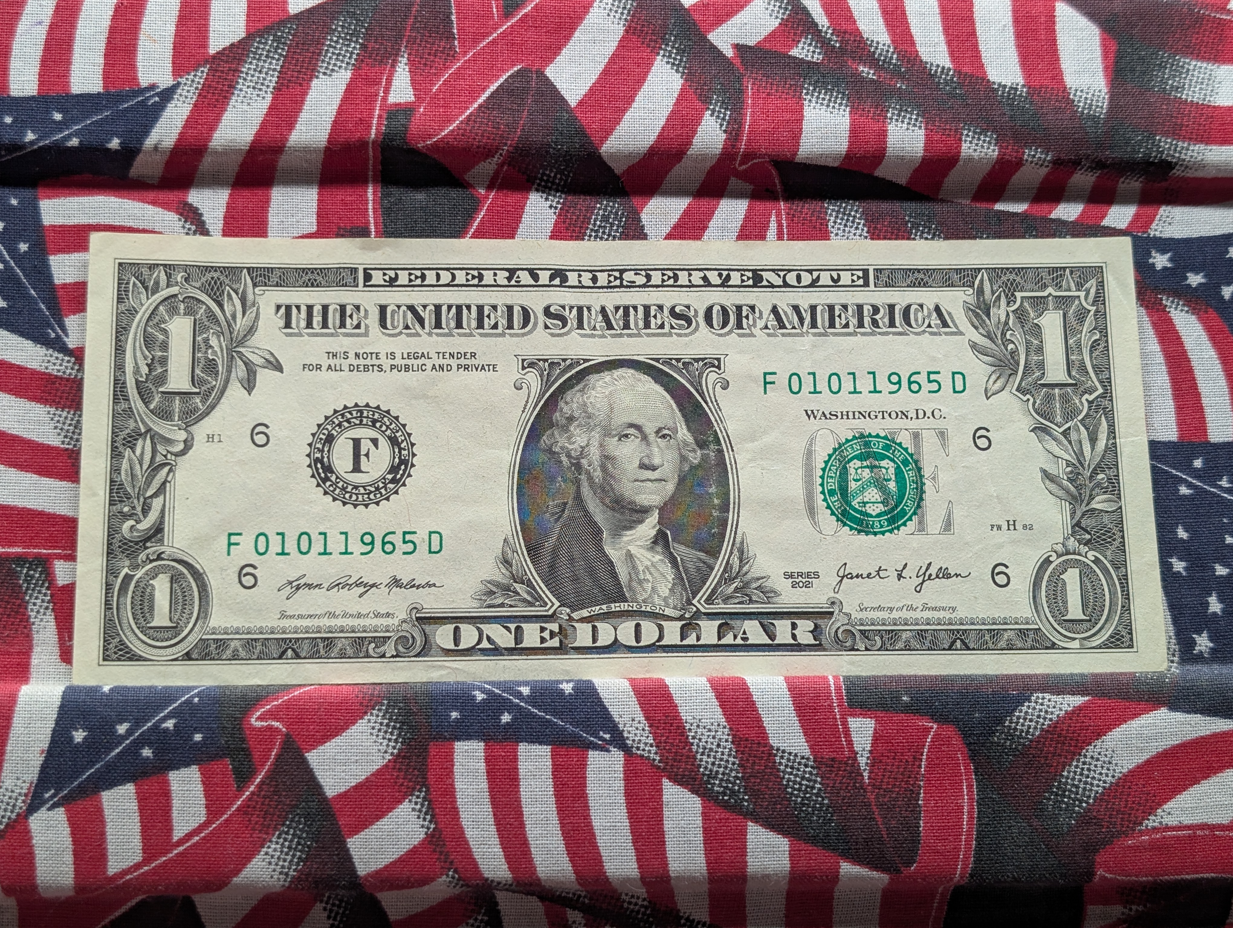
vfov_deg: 29.7
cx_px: 616
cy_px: 464
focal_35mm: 49
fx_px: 1748
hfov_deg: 38.9
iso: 54
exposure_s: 1/83.3
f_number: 1.68
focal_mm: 6.9
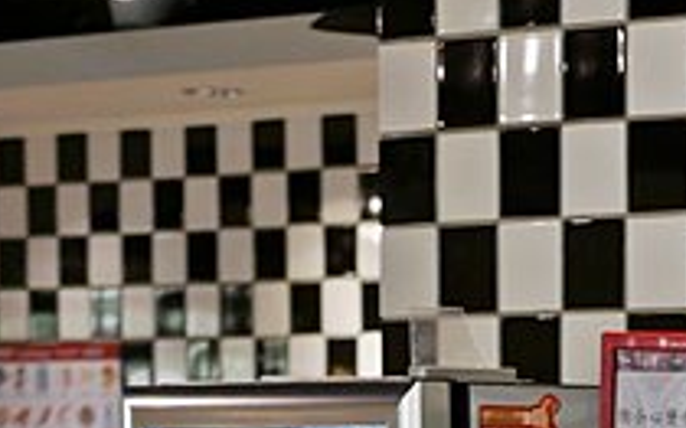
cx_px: 1349
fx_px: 4727
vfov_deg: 5.0
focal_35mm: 253
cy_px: 1152
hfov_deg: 7.9
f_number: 1.8
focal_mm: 25
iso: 200
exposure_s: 1/80
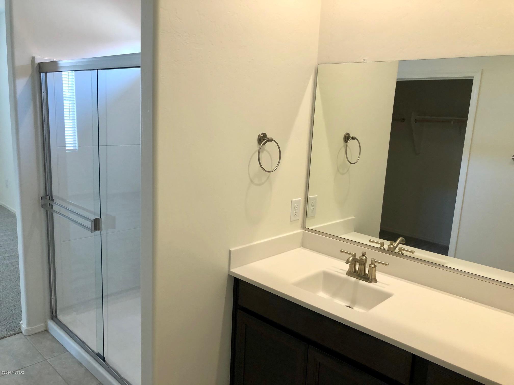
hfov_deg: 63.4
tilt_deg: -10.2
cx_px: 257
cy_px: 192
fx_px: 416
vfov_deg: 49.7
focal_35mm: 28
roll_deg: -0.9
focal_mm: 3.99
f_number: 1.8
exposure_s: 1/30
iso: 25
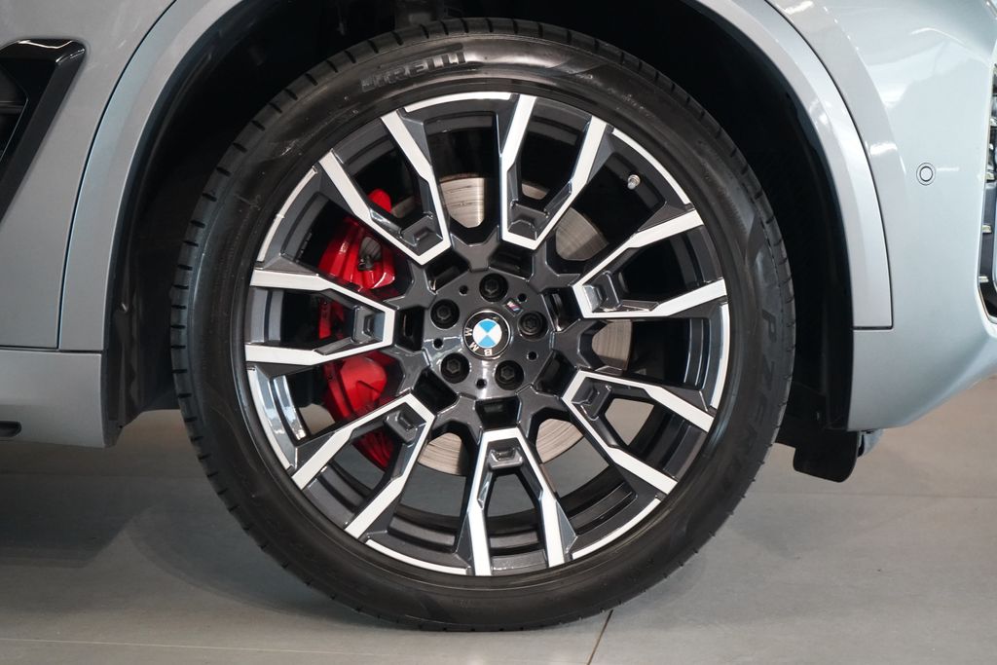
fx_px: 1911
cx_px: 498
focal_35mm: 69
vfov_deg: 19.7
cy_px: 332
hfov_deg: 29.2
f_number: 5.6
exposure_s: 1/160
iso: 10000
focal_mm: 69
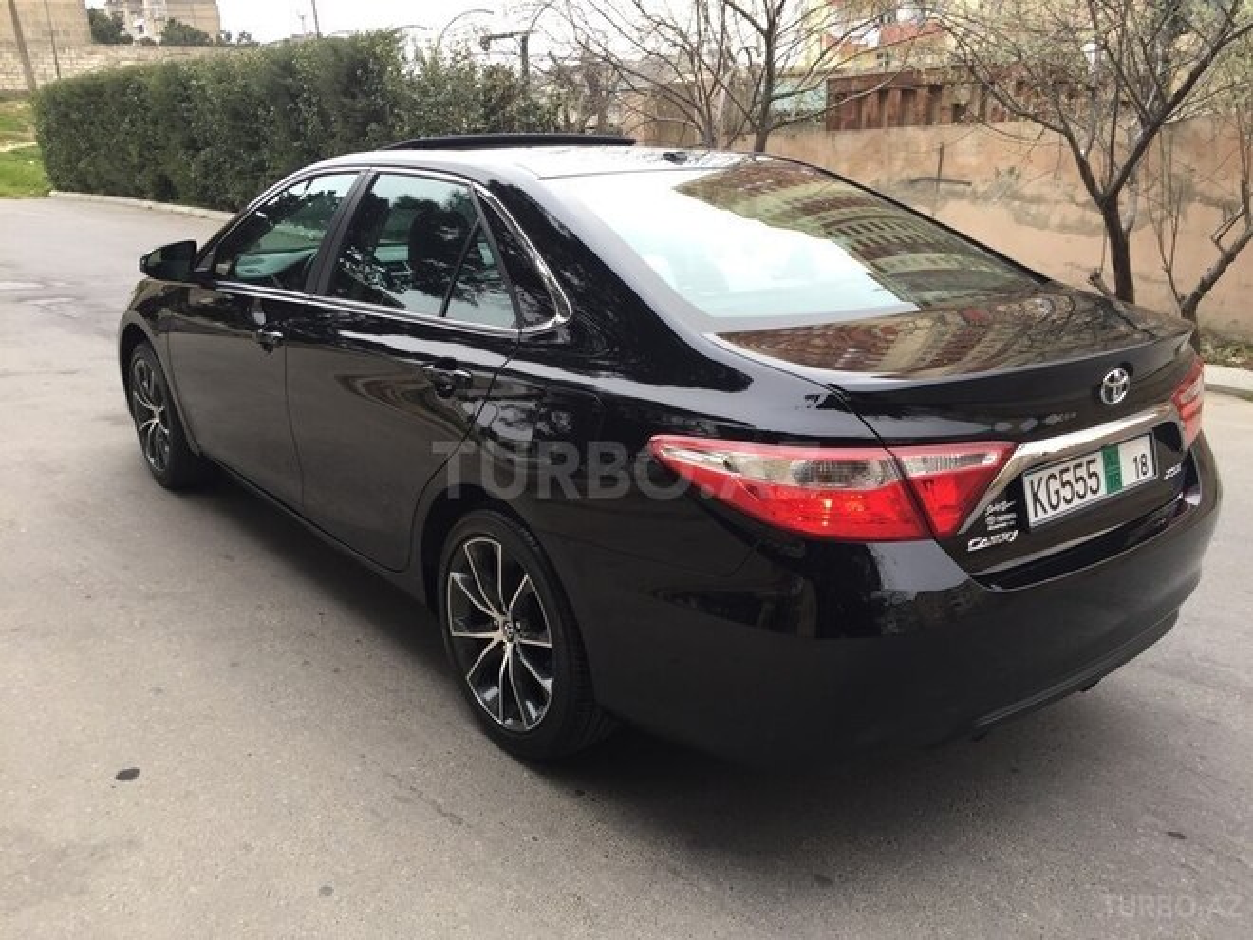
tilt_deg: -17.9
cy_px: 470
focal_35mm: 29
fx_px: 1050
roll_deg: +2.3
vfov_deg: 48.2
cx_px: 626
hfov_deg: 61.7
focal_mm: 4.15
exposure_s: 1/50
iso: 32
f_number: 2.2
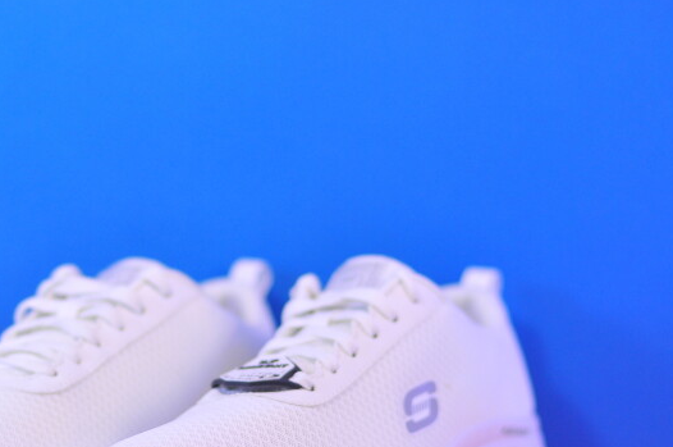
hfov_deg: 17.9
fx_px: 2128
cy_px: 284
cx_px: 179
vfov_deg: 12.0
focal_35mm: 114
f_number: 2.2
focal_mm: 50
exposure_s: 1/320
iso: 250
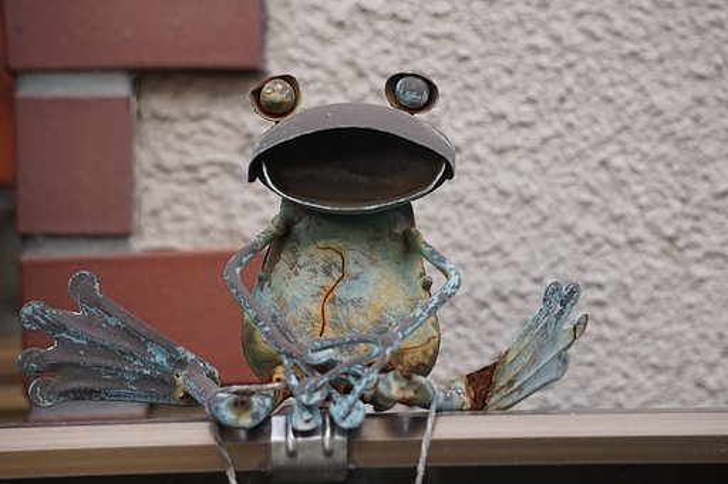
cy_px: 242
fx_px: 2383
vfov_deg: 11.6
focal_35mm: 118
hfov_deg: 17.4
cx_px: 364
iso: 400
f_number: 5
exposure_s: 1/160
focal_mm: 79
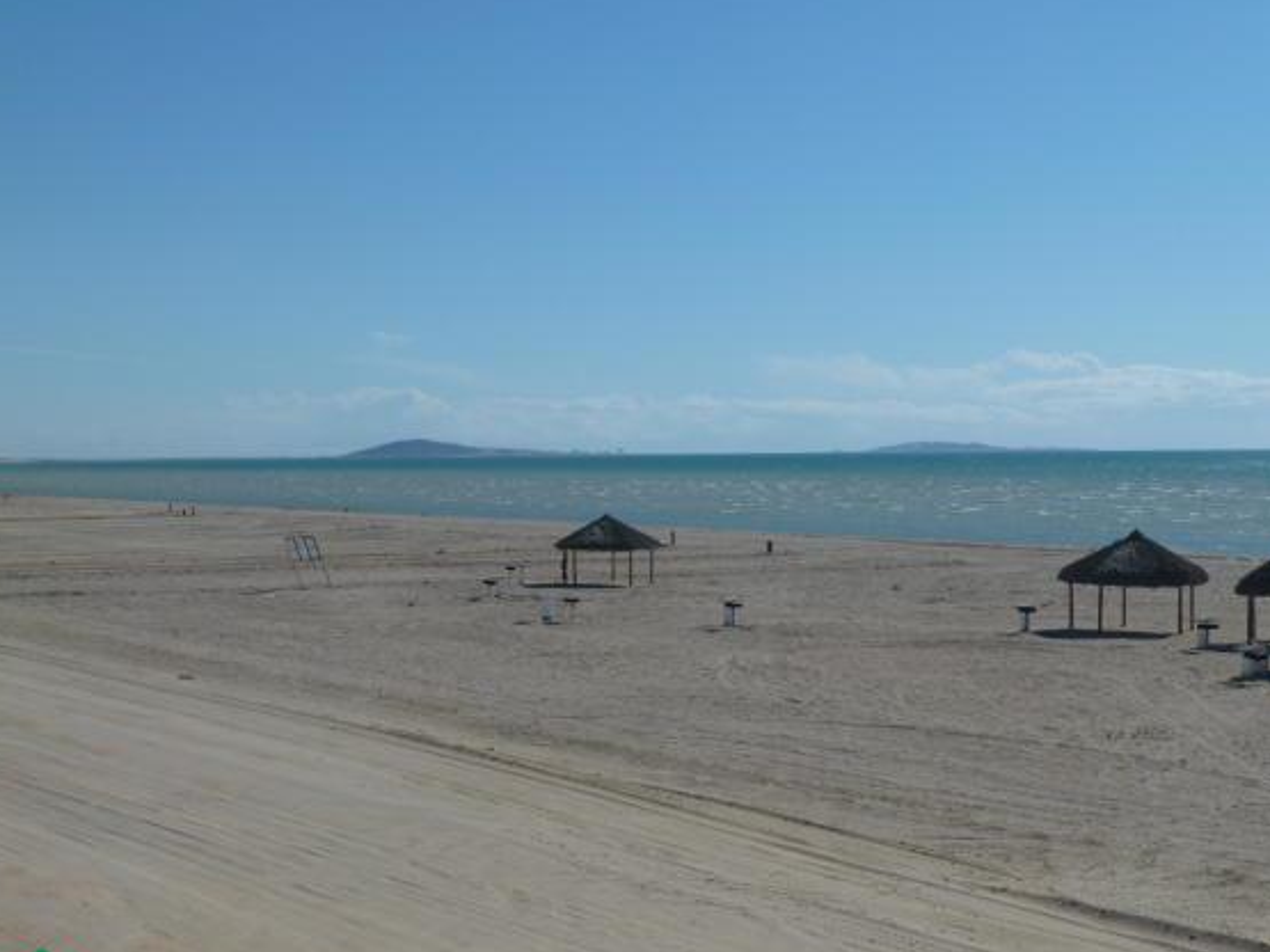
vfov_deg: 24.4
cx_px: 714
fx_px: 2201
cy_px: 497
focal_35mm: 60
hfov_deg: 32.2
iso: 80
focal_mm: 8.5
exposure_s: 1/1000
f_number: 5.6
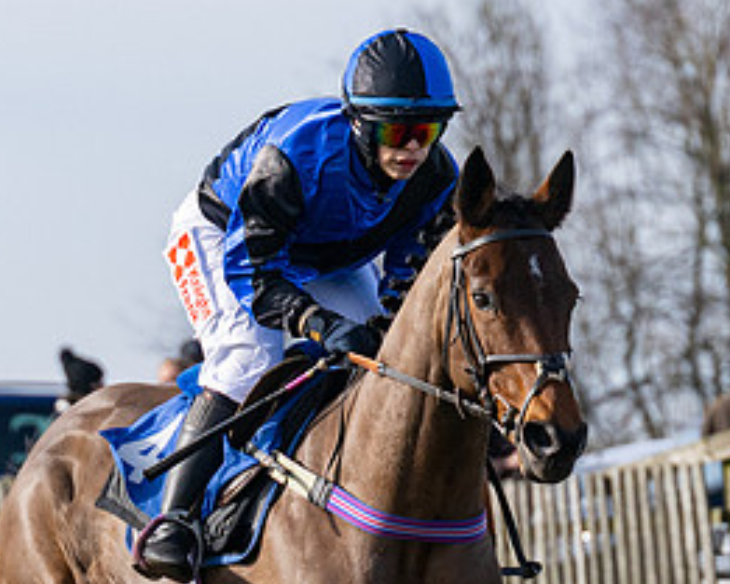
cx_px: 427
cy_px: 469
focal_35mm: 643
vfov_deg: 2.4
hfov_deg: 3.0
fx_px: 13897
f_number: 5
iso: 400
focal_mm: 150
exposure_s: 1/2500
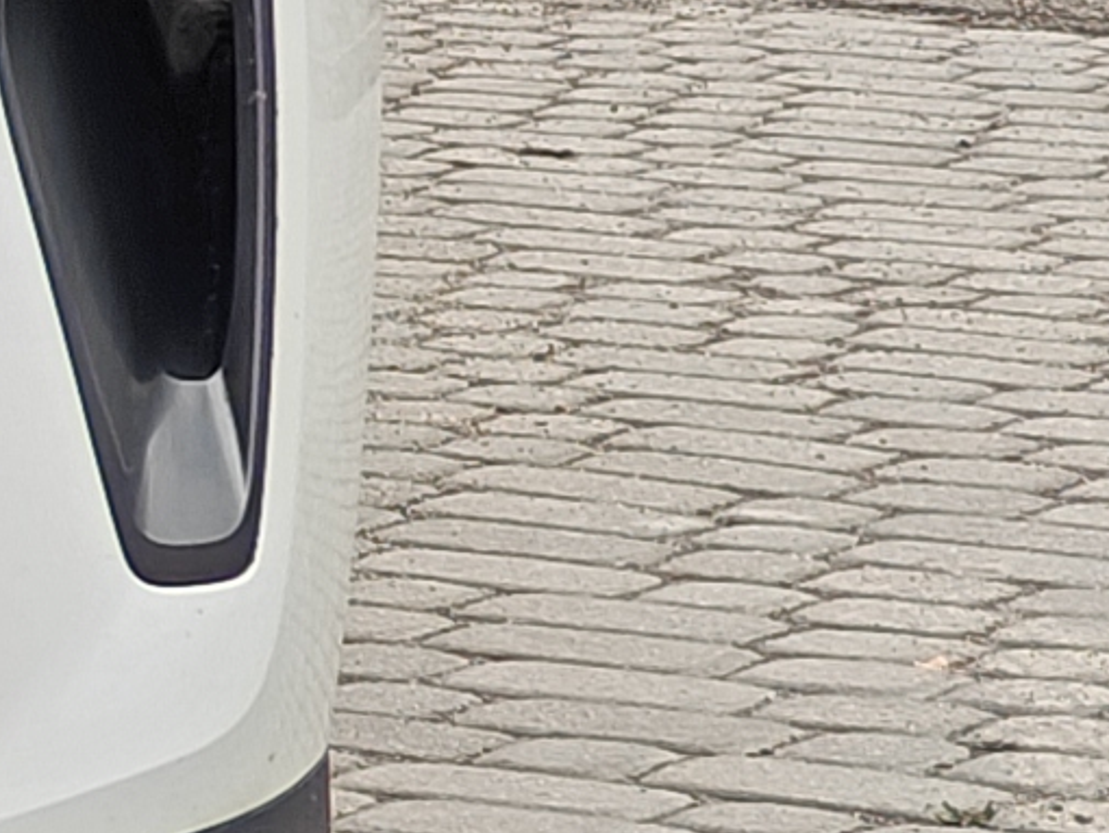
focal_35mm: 289
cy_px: -352
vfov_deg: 5.1
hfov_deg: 6.3
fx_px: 9263
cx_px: -2294
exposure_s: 1/640
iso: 50
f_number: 2
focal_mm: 7.08
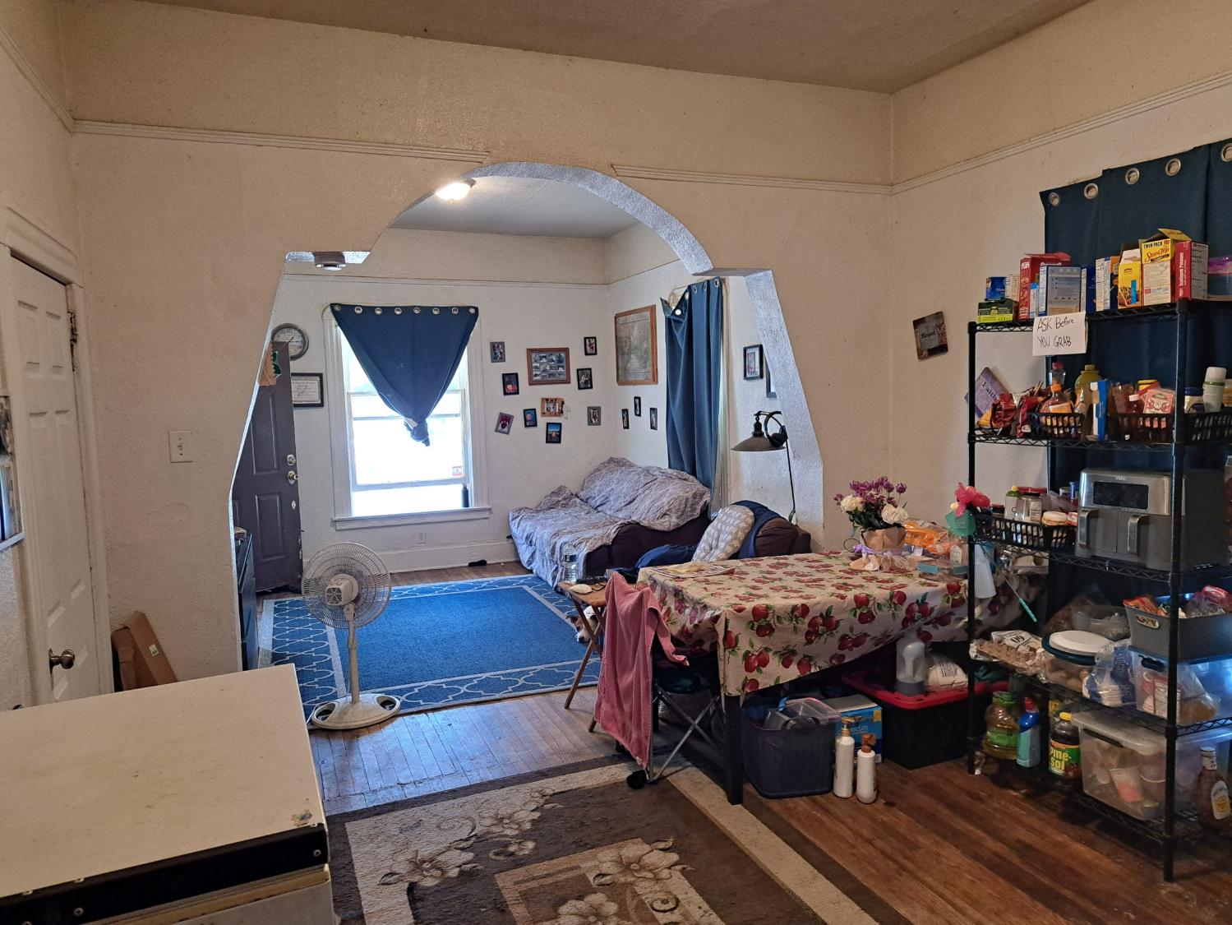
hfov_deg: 71.6
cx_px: 616
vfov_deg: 56.8
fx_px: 854
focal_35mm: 24
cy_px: 462
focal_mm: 5.23
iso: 250
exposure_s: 1/60
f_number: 1.8
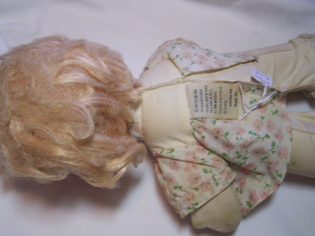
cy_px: 118
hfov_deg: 50.1
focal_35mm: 37
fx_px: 337
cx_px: 158
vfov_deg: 38.7
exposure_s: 1/30
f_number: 2.8
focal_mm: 5.6
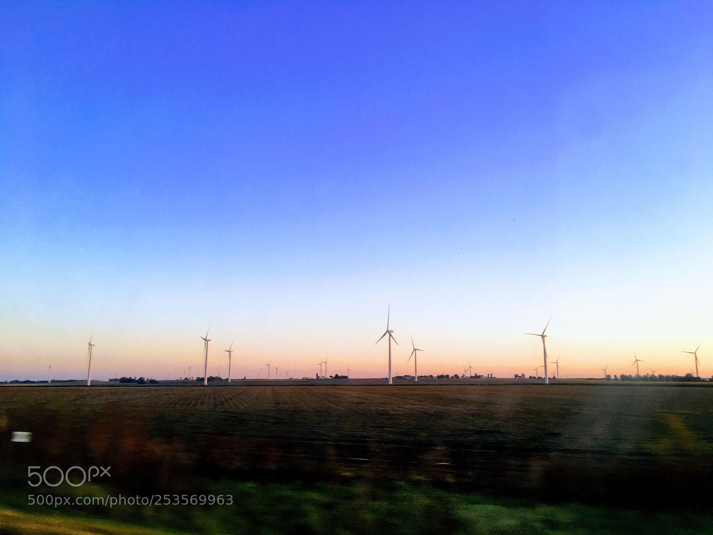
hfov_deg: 61.7
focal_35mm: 29
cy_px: 268
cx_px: 356
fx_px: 597
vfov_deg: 48.2
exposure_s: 1/120
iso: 32
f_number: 2.2
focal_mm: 4.15
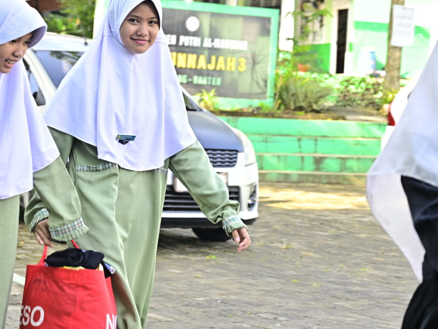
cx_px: 65
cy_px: 103
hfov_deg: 20.5
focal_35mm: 94
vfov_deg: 15.7
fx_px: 1190
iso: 125
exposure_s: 1/125
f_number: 4
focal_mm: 53
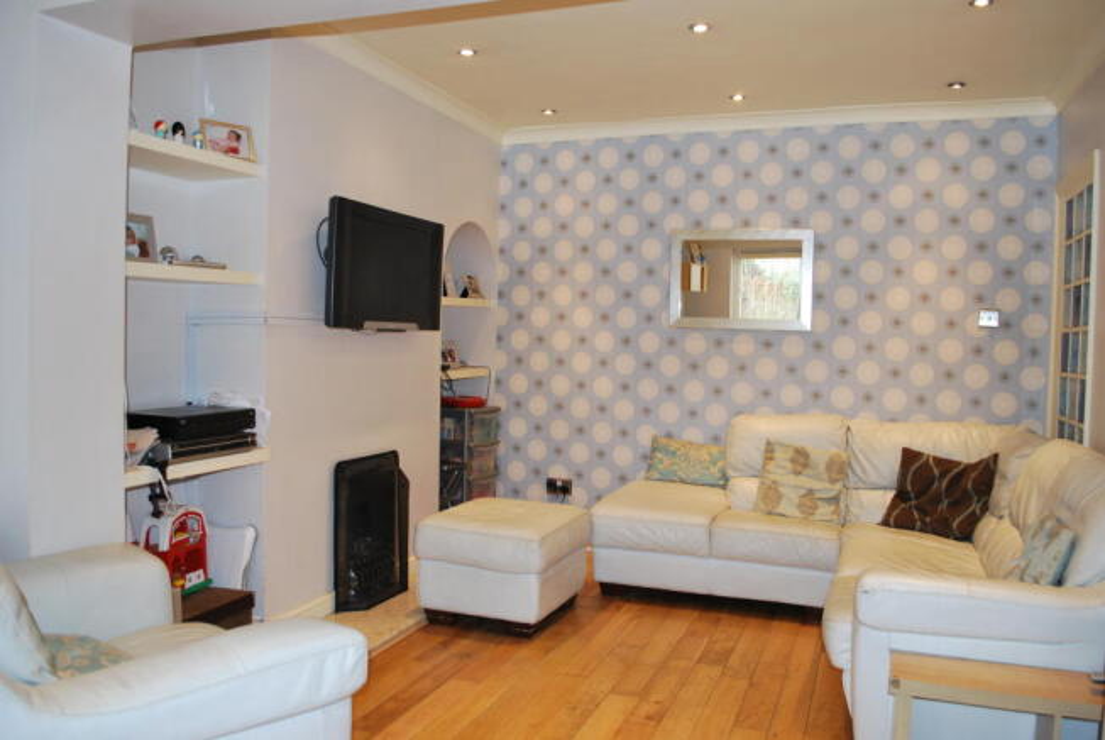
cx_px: 552
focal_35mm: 27
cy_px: 370
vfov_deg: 48.0
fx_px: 830
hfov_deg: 67.3
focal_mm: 18
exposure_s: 1/60
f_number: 4
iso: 400
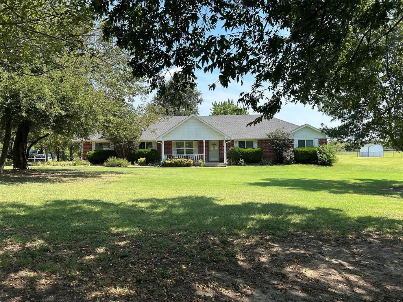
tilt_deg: -1.0
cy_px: 151
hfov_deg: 67.3
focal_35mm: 26
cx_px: 202
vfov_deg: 53.1
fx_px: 303
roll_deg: +0.2
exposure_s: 1/1531
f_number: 1.5
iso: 50
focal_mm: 5.7
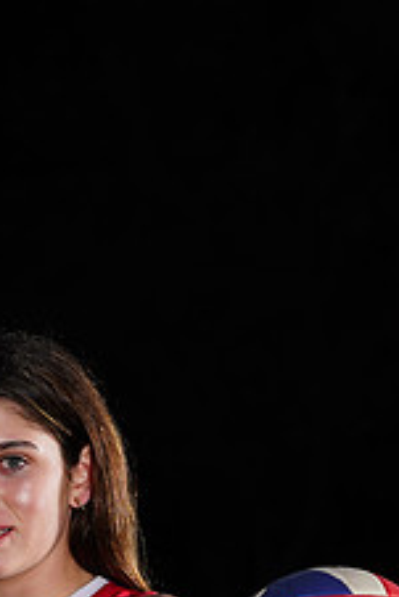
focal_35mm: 395
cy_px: 674
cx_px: 28
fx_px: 6556
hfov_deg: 3.5
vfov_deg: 5.2
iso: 400
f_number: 10
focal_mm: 154
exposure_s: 1/125
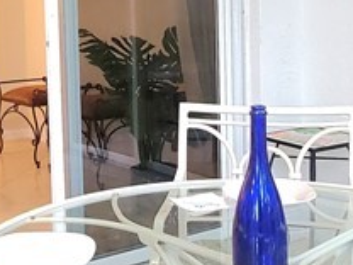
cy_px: 37
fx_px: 653
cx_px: 141
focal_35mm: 64
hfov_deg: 30.2
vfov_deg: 22.5
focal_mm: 1.8
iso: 500
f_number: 2.2
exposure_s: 1/40
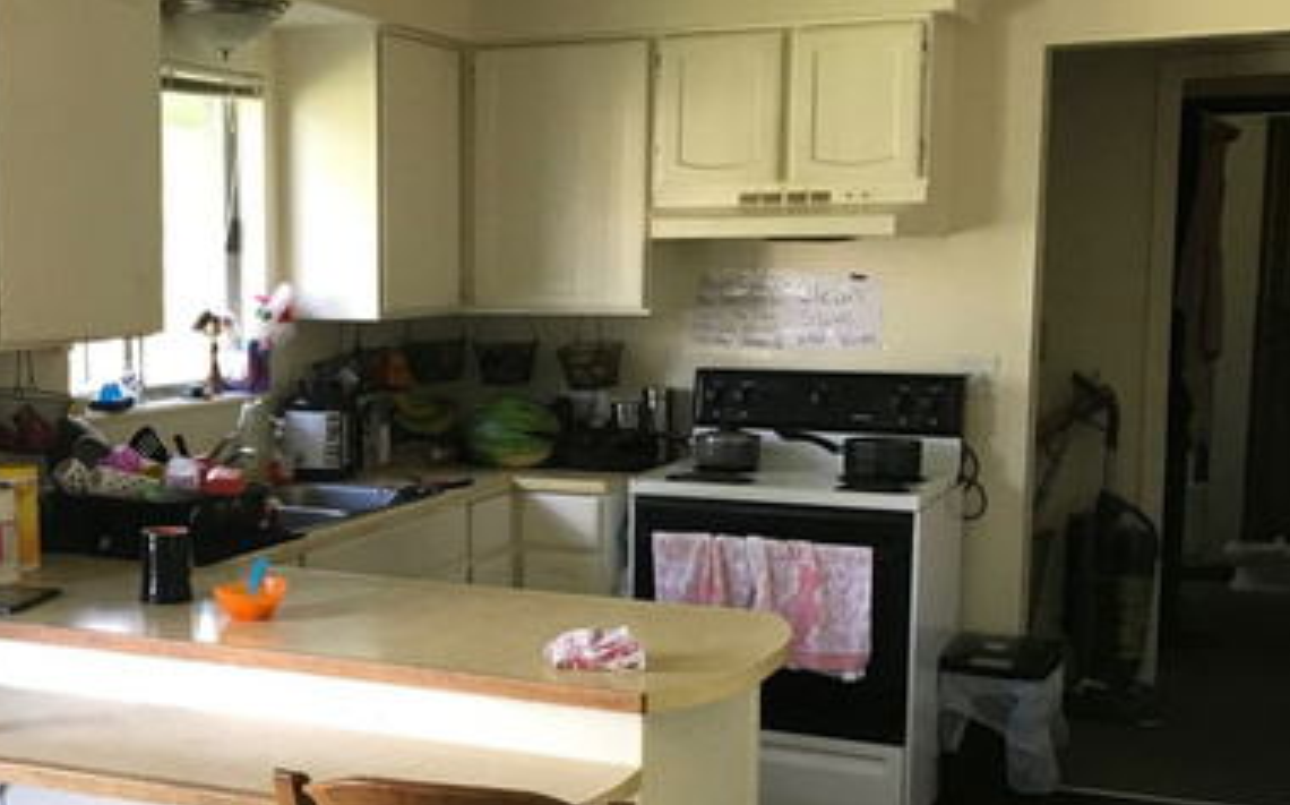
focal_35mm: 50
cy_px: 513
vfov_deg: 25.7
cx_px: 448
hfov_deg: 39.9
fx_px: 1757
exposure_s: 1/30
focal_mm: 3.99
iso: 32
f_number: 1.8
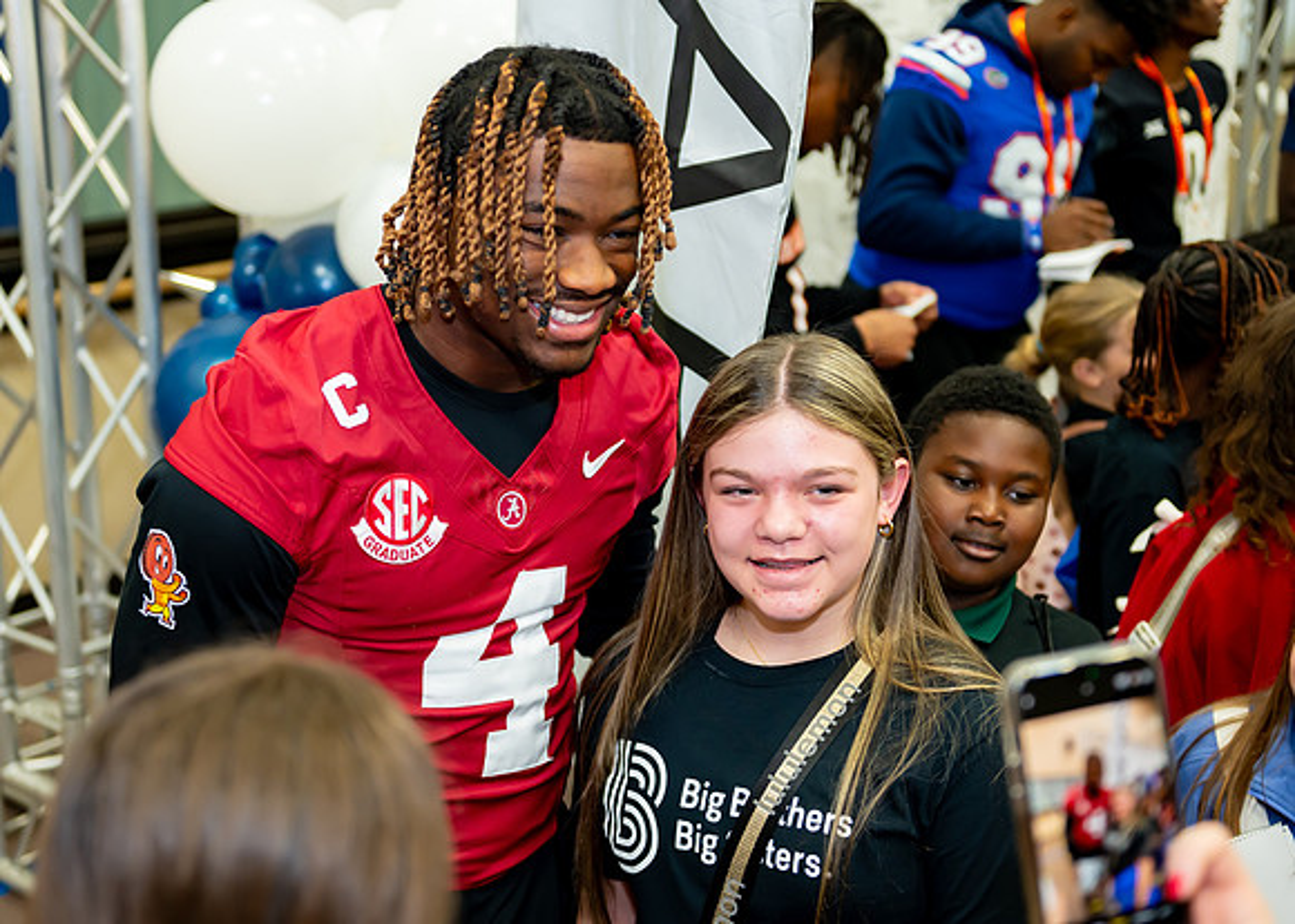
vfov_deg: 27.6
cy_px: 433
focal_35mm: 51
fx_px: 1881
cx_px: 585
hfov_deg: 37.9
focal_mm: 45
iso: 1600
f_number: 2.8
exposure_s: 1/200
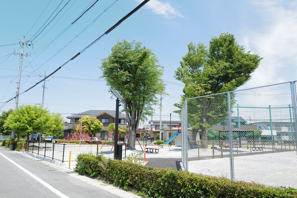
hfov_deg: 65.5
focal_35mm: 28
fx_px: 231
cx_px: 148
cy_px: 99
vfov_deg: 46.4
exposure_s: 1/400
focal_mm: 28
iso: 100
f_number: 4.5
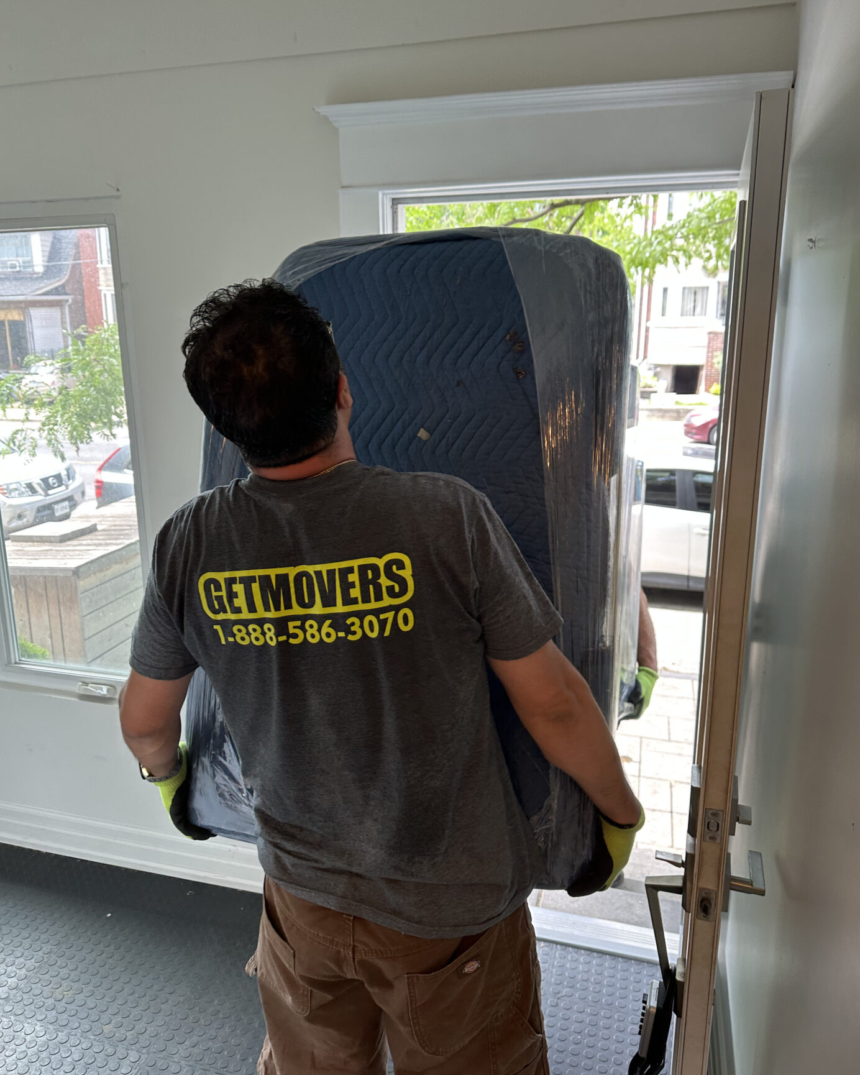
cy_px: 511
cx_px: 418
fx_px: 827
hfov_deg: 54.9
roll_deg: -0.1
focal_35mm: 26
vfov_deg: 66.0
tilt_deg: -12.9
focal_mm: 6.86
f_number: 1.78
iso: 160
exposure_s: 1/120
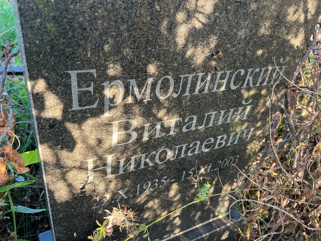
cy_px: 120
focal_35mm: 26
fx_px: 241
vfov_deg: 53.1
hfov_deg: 67.3
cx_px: 160
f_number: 1.5
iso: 100
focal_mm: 5.7
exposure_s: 1/121
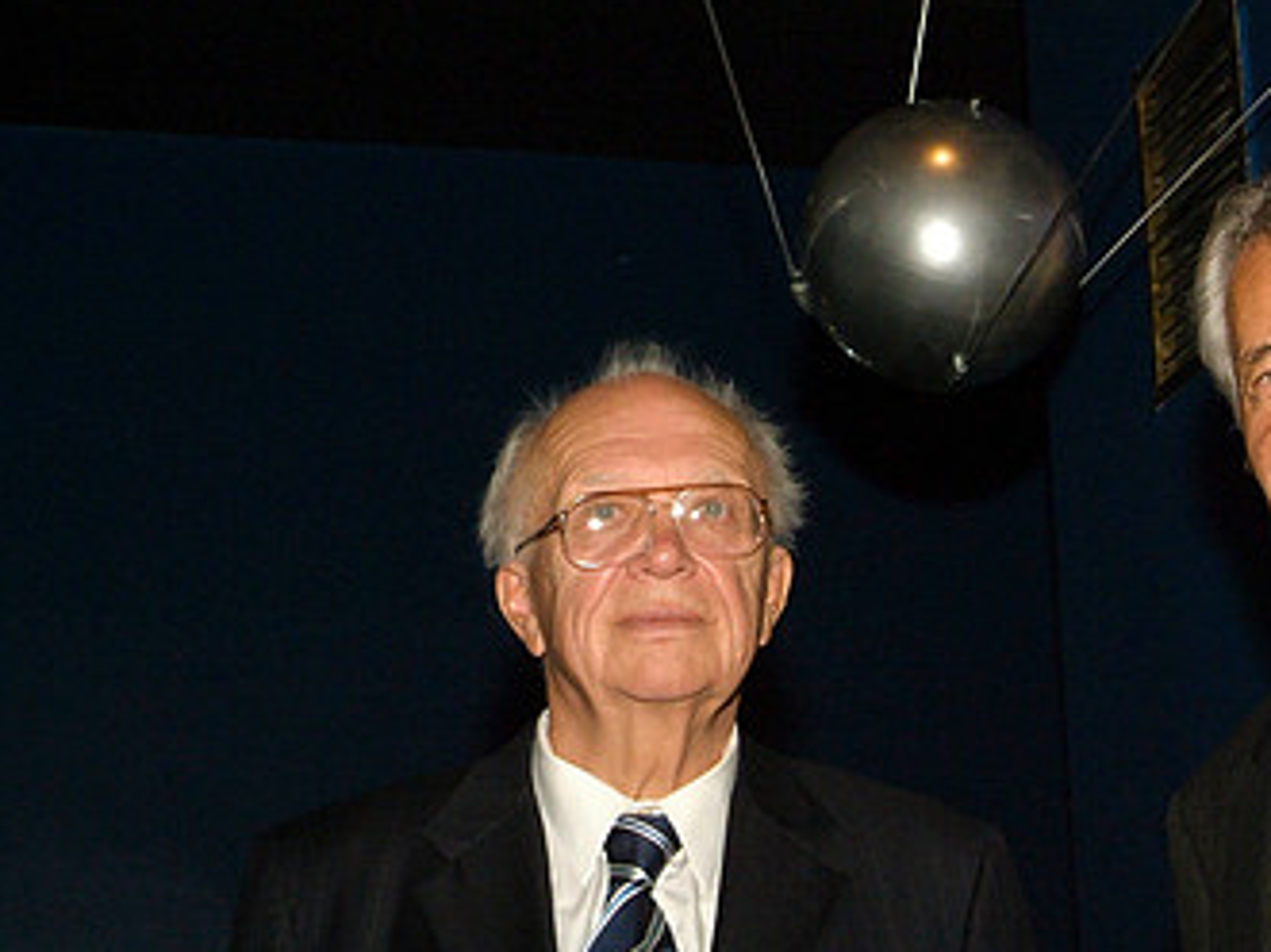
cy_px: 536
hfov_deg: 20.4
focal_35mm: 96
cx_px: 860
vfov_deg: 15.4
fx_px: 3524
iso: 1600
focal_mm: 38
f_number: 16
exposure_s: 1/125
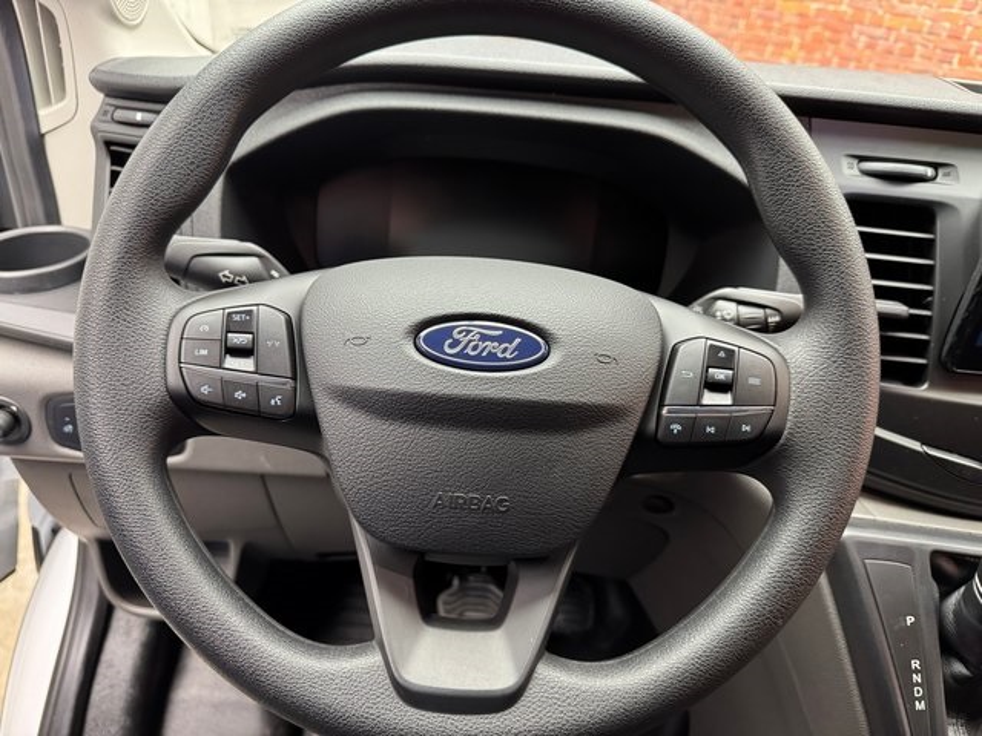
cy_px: 368
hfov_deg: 71.6
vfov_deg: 56.8
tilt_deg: -33.9
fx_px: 681
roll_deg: -4.8
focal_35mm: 24
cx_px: 491
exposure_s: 1/60
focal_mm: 6.76
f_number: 1.78
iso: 640
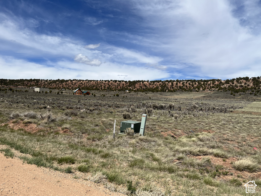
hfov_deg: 67.3
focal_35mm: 26
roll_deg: -0.7
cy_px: 98
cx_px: 130
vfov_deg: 53.1
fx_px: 196
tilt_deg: +1.9
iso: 50
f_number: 1.6
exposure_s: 1/6897
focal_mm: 5.1
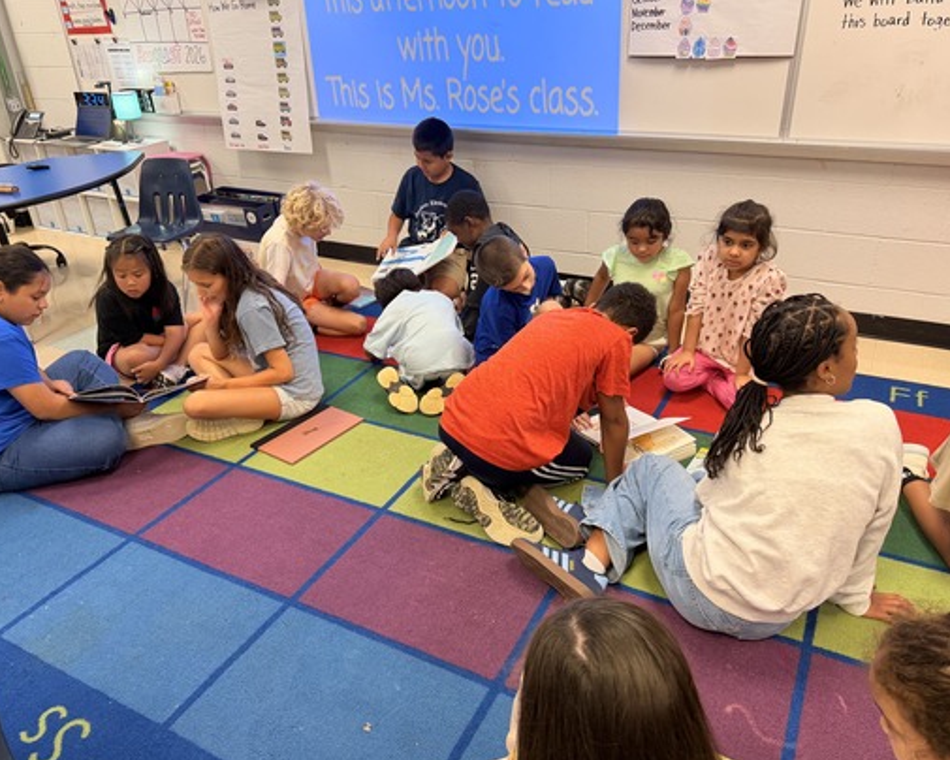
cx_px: 457
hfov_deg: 66.0
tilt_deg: -27.1
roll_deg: +2.7
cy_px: 376
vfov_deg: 54.9
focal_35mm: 26
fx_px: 731
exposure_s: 1/60
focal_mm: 6.76
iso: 125
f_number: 1.78
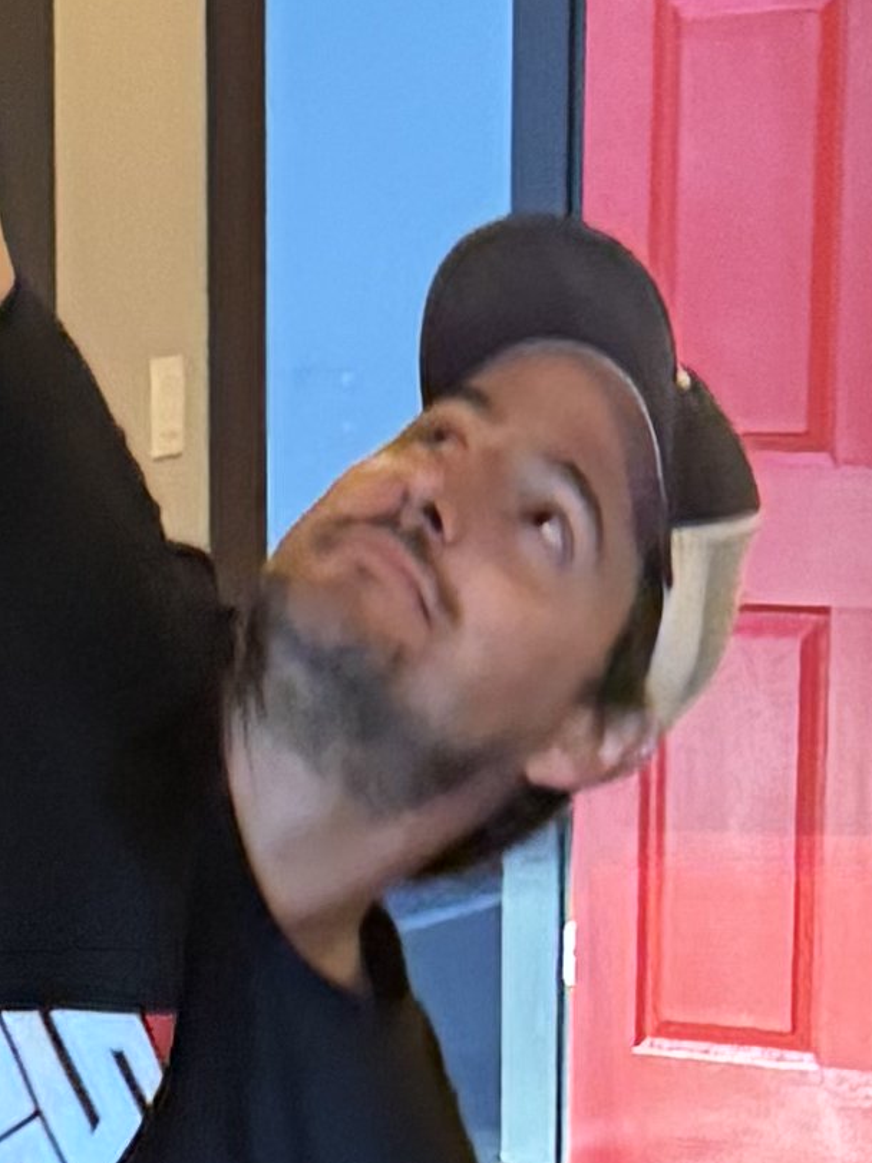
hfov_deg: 8.6
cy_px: 1770
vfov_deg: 11.2
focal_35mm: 169
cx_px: -326
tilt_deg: -17.0
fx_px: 5678
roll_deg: +2.7
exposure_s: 1/40
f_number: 1.78
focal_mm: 6.76
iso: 640
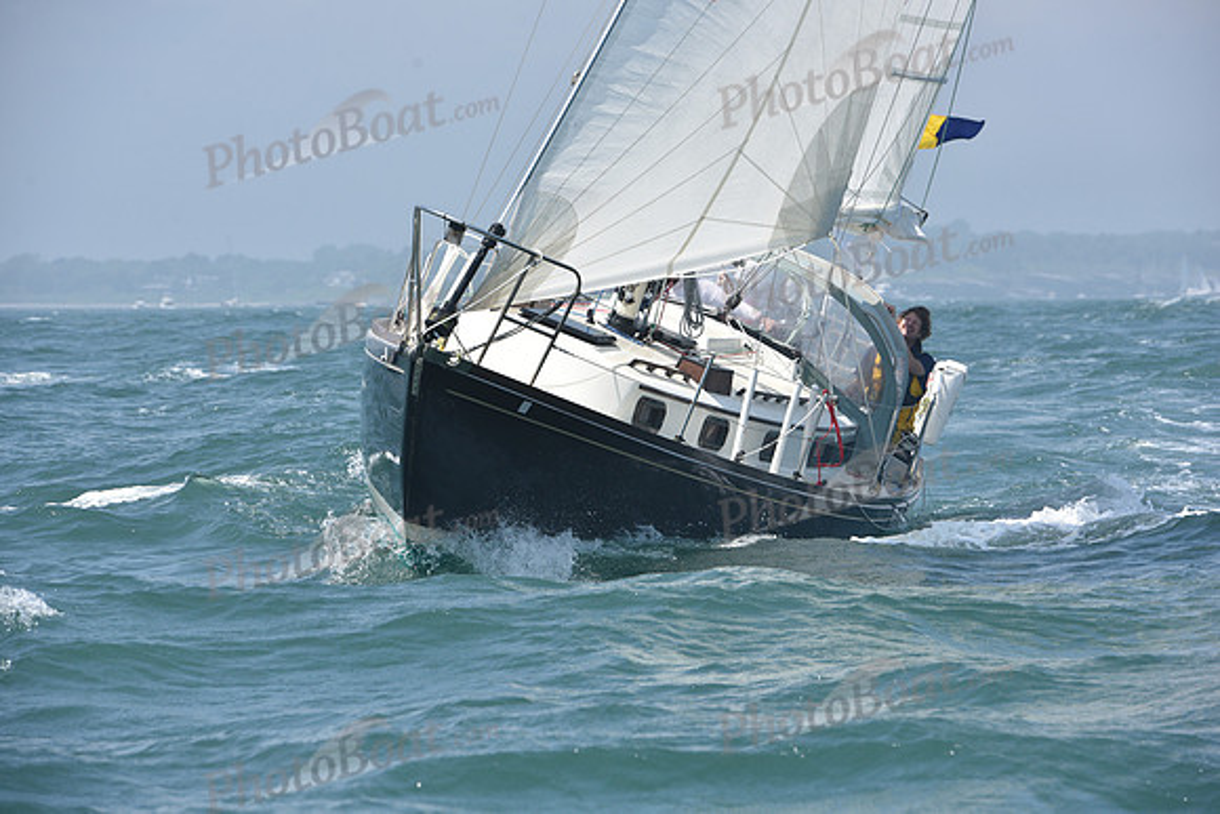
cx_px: 610
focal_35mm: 180
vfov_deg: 7.6
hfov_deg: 11.4
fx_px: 6101
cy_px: 407
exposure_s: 1/1000
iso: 320
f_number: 9
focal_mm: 180
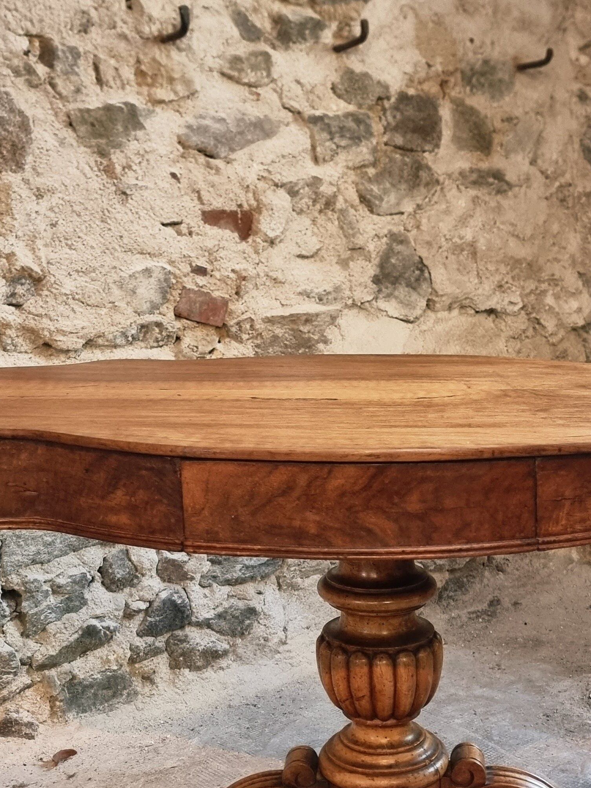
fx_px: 1093
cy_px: 460
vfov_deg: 39.5
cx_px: 388
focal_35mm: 48
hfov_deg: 30.1
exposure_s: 1/25
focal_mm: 6.7
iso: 500
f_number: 1.8
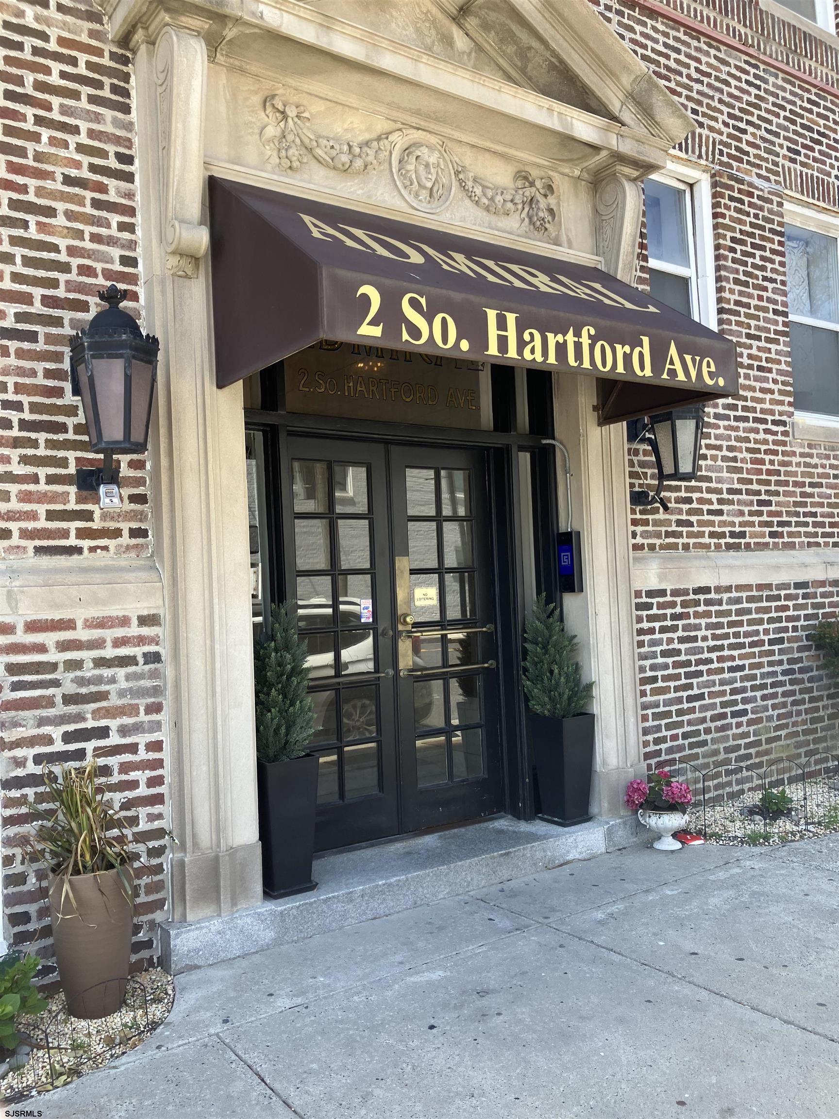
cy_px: 560
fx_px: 905
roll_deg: +2.1
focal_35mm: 28
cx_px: 420
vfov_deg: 63.4
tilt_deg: +2.7
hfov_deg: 49.7
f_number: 1.8
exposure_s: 1/289
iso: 32
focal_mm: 3.99
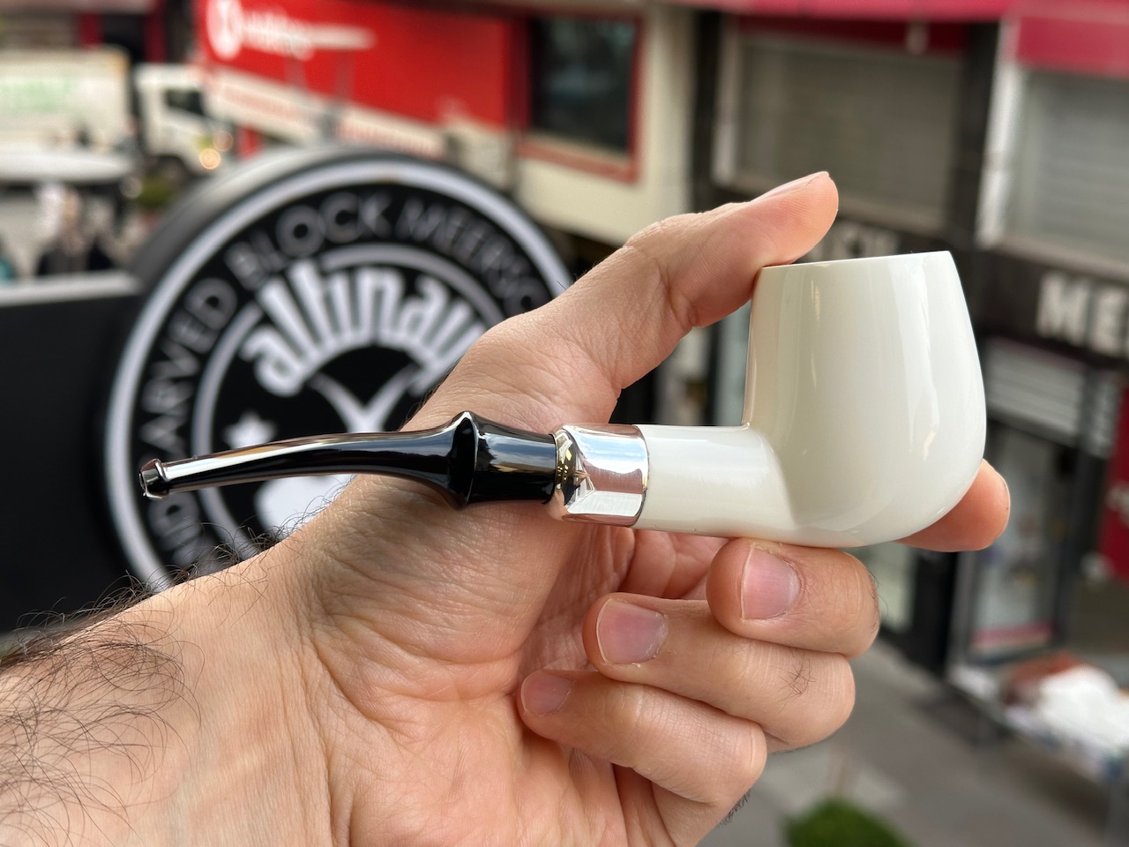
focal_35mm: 48
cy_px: 424
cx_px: 564
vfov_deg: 30.3
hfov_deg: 39.7
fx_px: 1566
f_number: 1.78
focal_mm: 6.86
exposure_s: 1/373
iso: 64
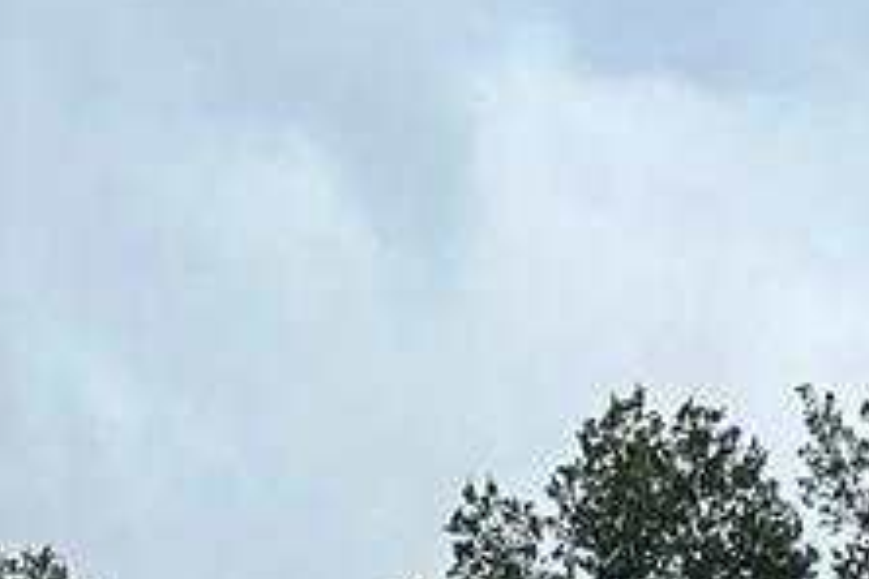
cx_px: 685
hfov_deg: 10.5
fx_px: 4707
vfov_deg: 6.5
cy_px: 1698
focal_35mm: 195
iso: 50
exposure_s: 1/3831
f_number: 1.5
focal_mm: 5.7
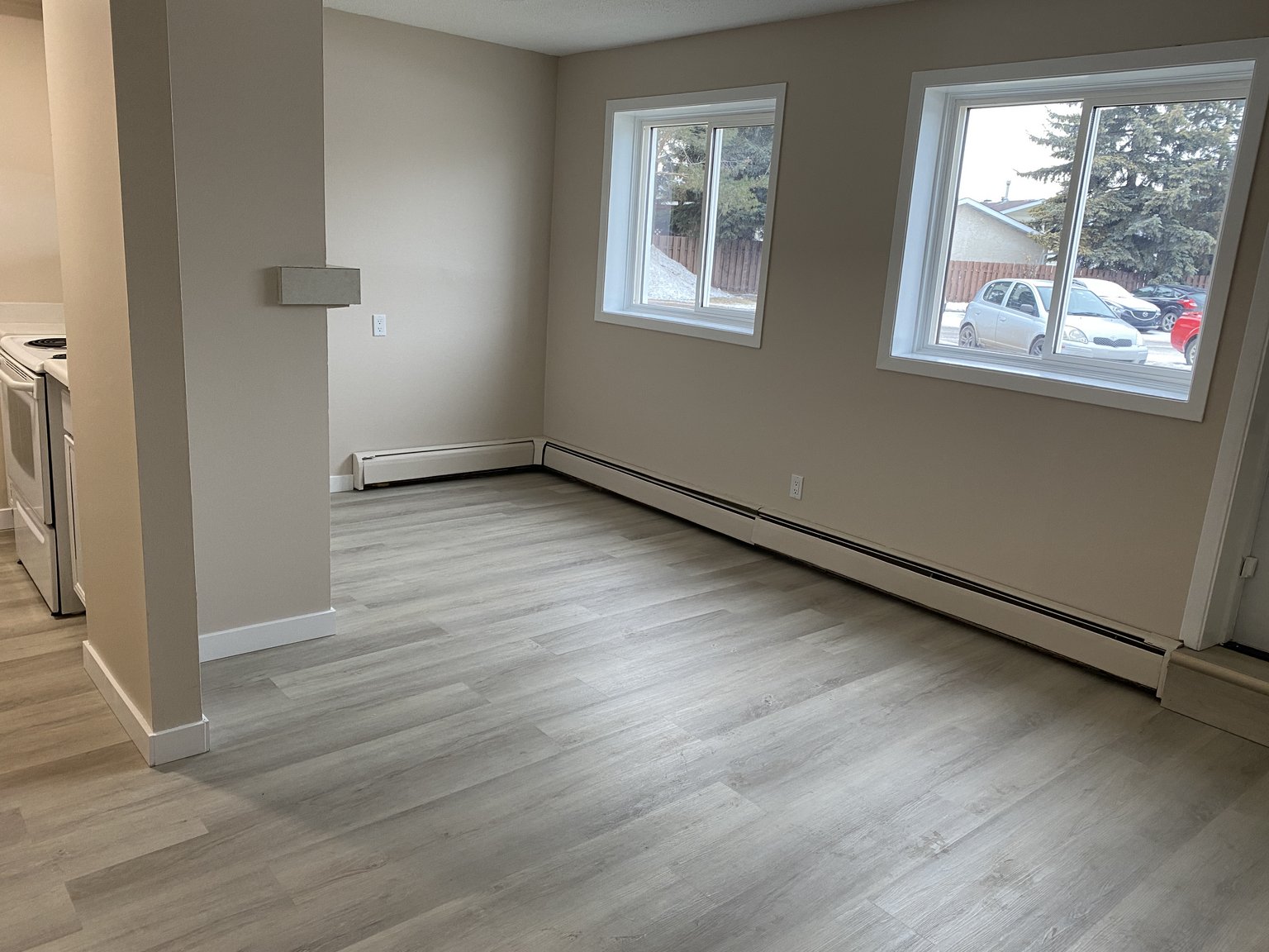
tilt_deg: -12.2
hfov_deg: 67.3
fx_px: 953
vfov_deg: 53.1
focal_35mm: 26
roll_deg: -3.5
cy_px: 476
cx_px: 634
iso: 100
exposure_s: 1/60
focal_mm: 4.25
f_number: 1.8
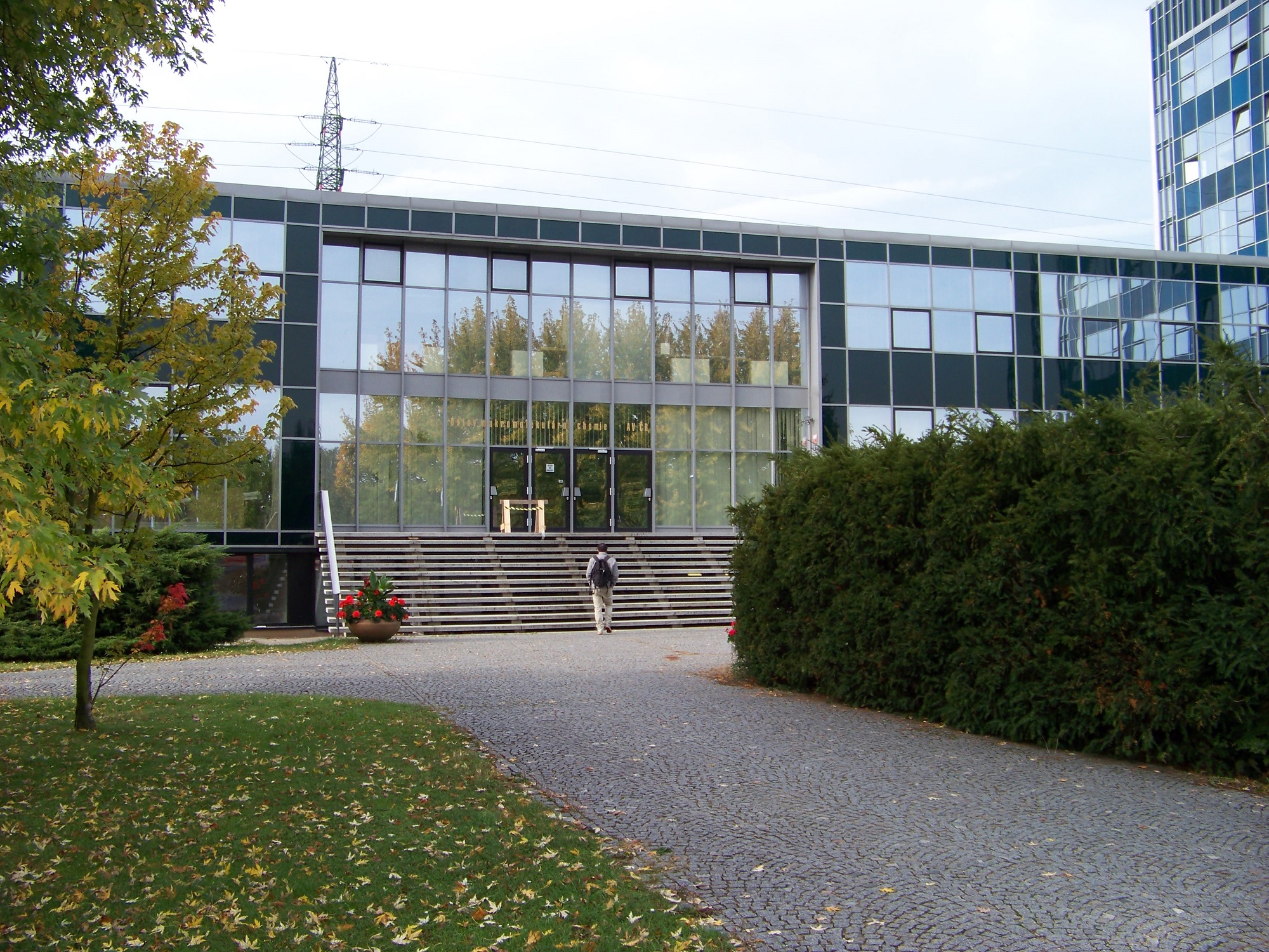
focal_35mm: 36
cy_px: 476
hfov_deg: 51.4
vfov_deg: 39.7
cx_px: 634
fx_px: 1320
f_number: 2.8
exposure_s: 1/320
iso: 64
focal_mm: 5.85
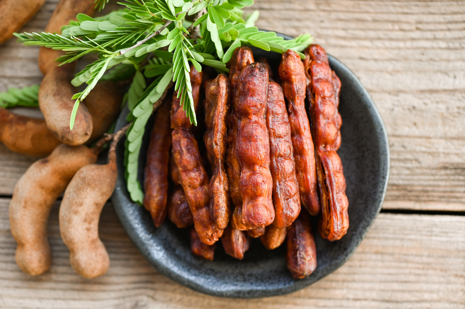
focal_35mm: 105
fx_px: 1355
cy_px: 154
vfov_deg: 13.0
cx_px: 232
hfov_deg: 19.5
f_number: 5
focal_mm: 105
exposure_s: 1/320
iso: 500
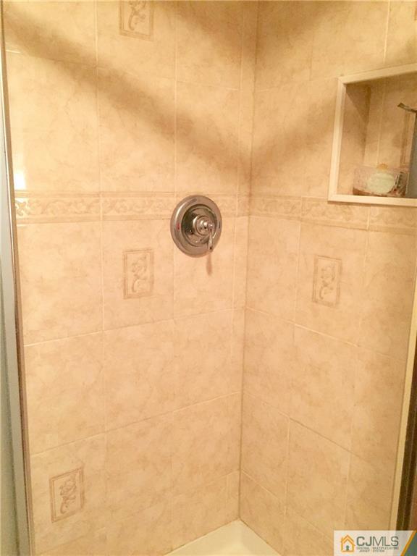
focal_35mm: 29
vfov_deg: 61.7
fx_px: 466
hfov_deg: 48.2
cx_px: 208
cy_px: 278
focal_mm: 4.15
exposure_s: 1/15
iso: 320
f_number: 2.2
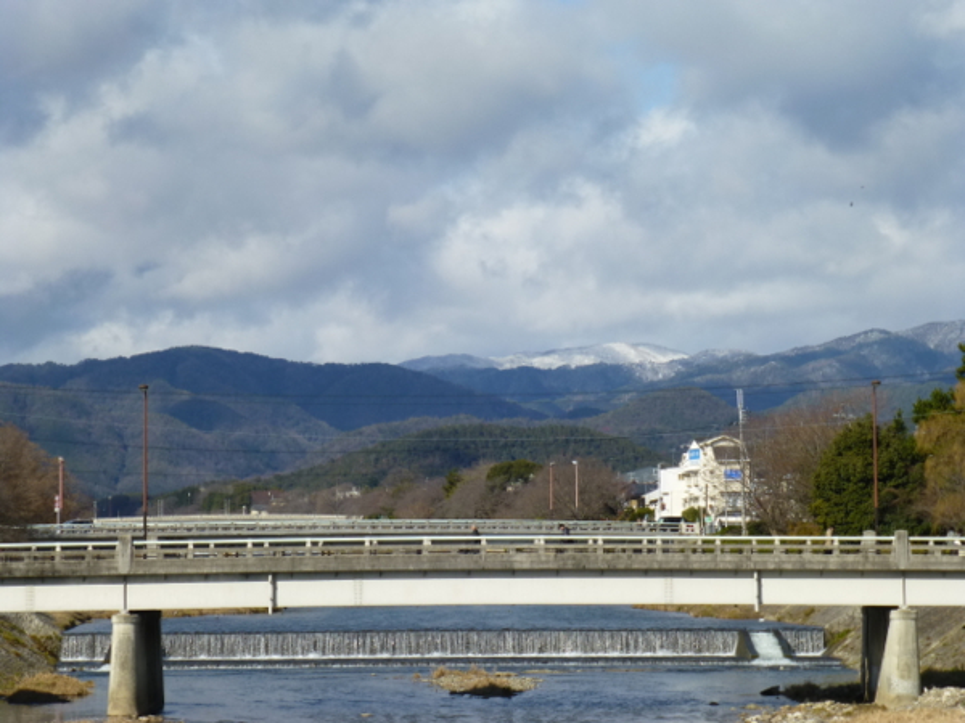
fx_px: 3819
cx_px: 482
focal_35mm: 137
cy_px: 362
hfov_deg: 14.4
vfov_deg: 10.8
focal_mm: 24.4
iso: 100
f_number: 5.4
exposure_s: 1/800
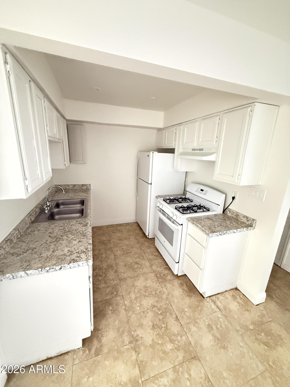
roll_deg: -3.3
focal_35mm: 14
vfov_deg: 102.1
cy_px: 194
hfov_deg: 85.7
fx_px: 156
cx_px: 145
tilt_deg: -14.0
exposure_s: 1/31
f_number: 2.2
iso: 1600
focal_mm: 2.22
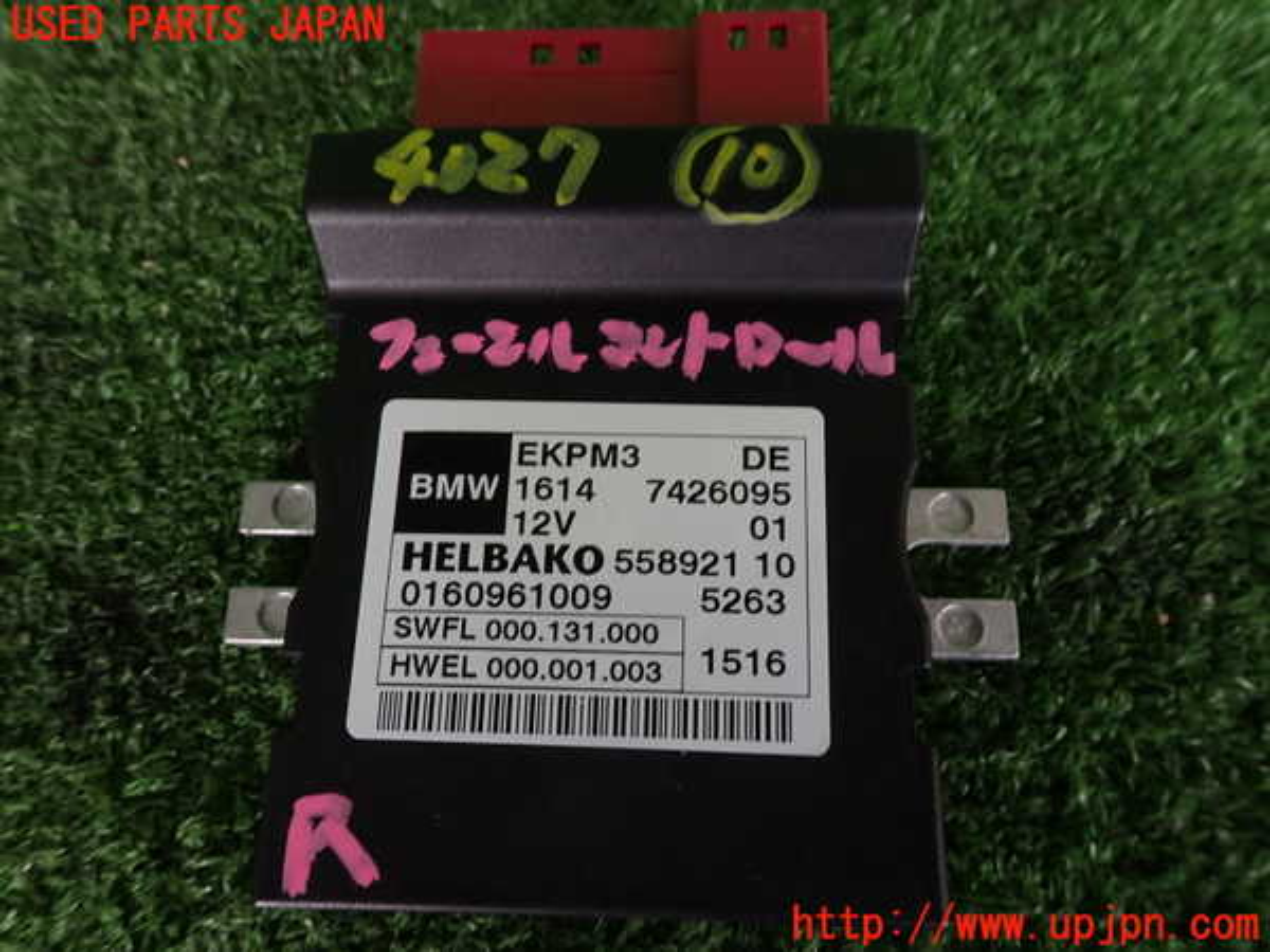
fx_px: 917
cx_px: 635
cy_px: 476
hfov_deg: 69.4
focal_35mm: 25
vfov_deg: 54.9
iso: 125
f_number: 2.8
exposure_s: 1/60
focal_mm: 4.5
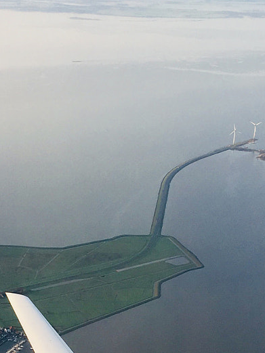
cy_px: 302
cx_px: 43
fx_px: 908
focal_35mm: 89
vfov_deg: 21.6
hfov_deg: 16.4
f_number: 2.2
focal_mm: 4.15
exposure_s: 1/342
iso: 25
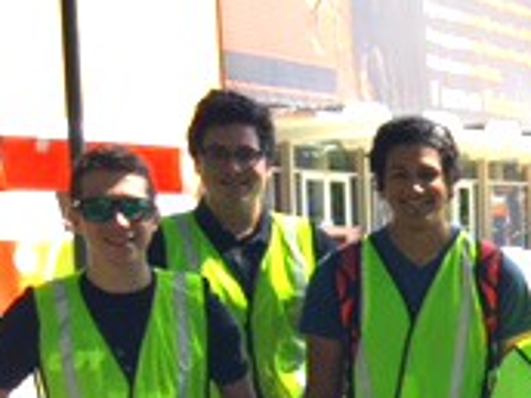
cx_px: 871
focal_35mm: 108
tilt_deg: -8.0
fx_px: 1657
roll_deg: -0.7
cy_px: 487
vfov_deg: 13.3
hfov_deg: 16.1
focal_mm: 4.15
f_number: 2.2
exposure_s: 1/416
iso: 32
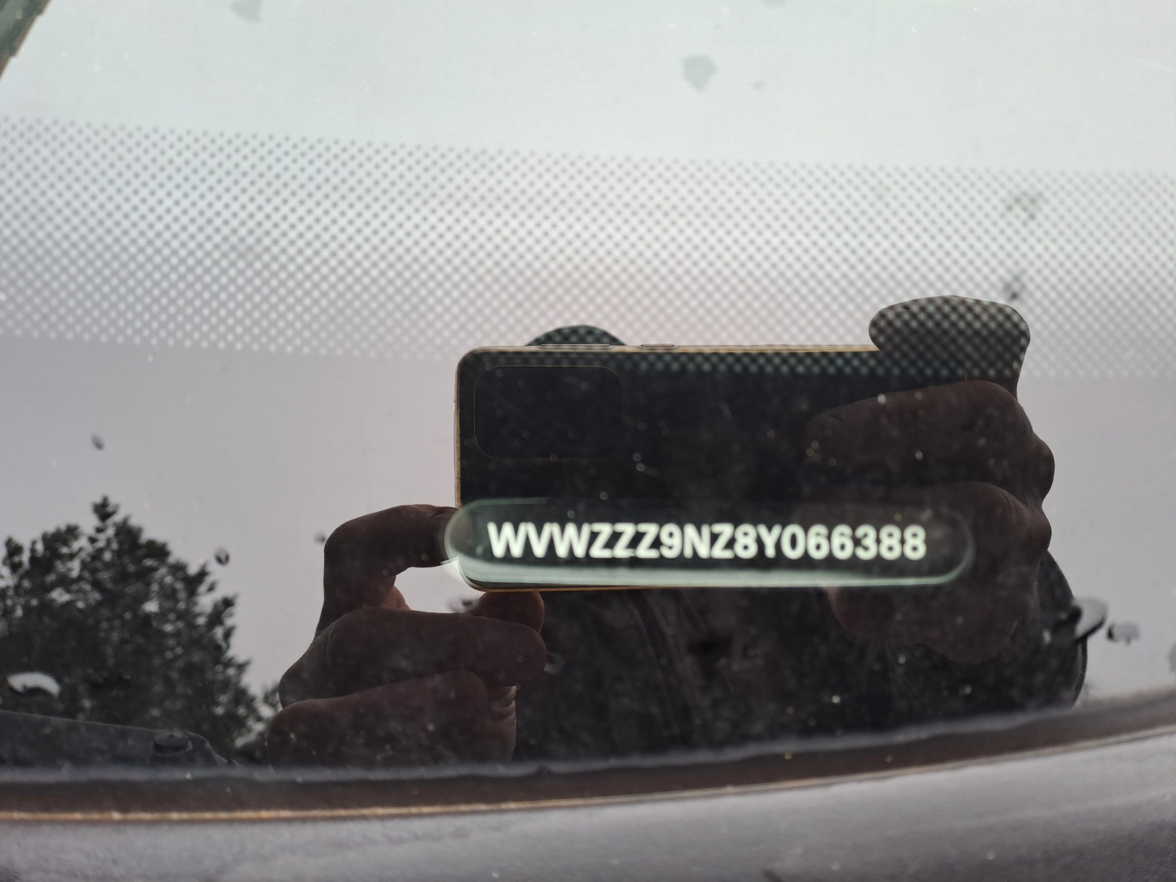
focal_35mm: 25
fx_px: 849
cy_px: 441
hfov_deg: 69.4
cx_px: 588
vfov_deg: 54.9
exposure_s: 1/100
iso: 50
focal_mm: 4.65
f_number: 1.8
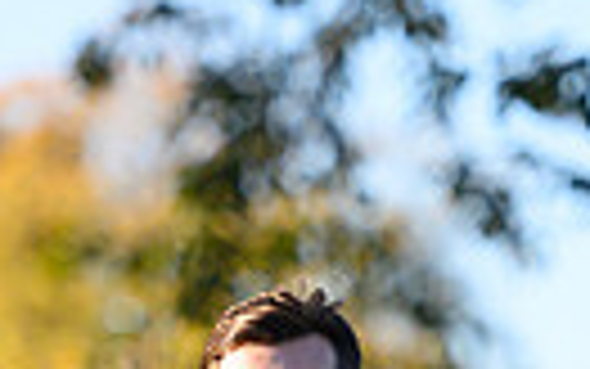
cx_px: 257
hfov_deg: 3.1
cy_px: 626
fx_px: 10907
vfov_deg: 1.9
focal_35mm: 678
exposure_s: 1/8000
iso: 1600
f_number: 3.2
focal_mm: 150
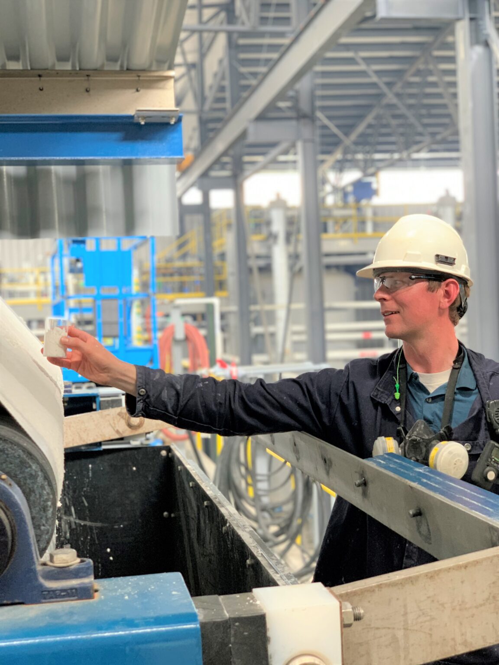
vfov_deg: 36.8
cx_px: 250
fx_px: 999
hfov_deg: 28.0
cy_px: 332
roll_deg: +3.1
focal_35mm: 52
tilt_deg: -1.4
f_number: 2.4
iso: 160
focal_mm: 6
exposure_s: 1/60
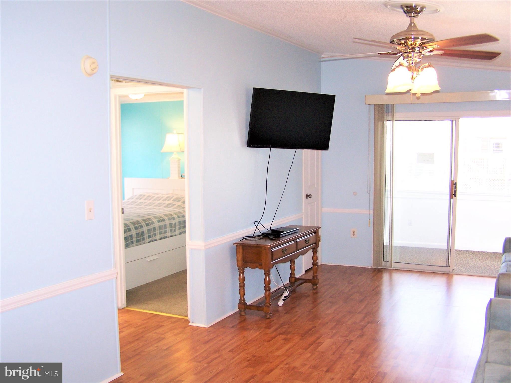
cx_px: 256
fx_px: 561
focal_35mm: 38
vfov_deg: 37.7
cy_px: 192
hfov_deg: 49.0
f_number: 2.8
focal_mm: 6.3
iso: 140
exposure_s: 1/60
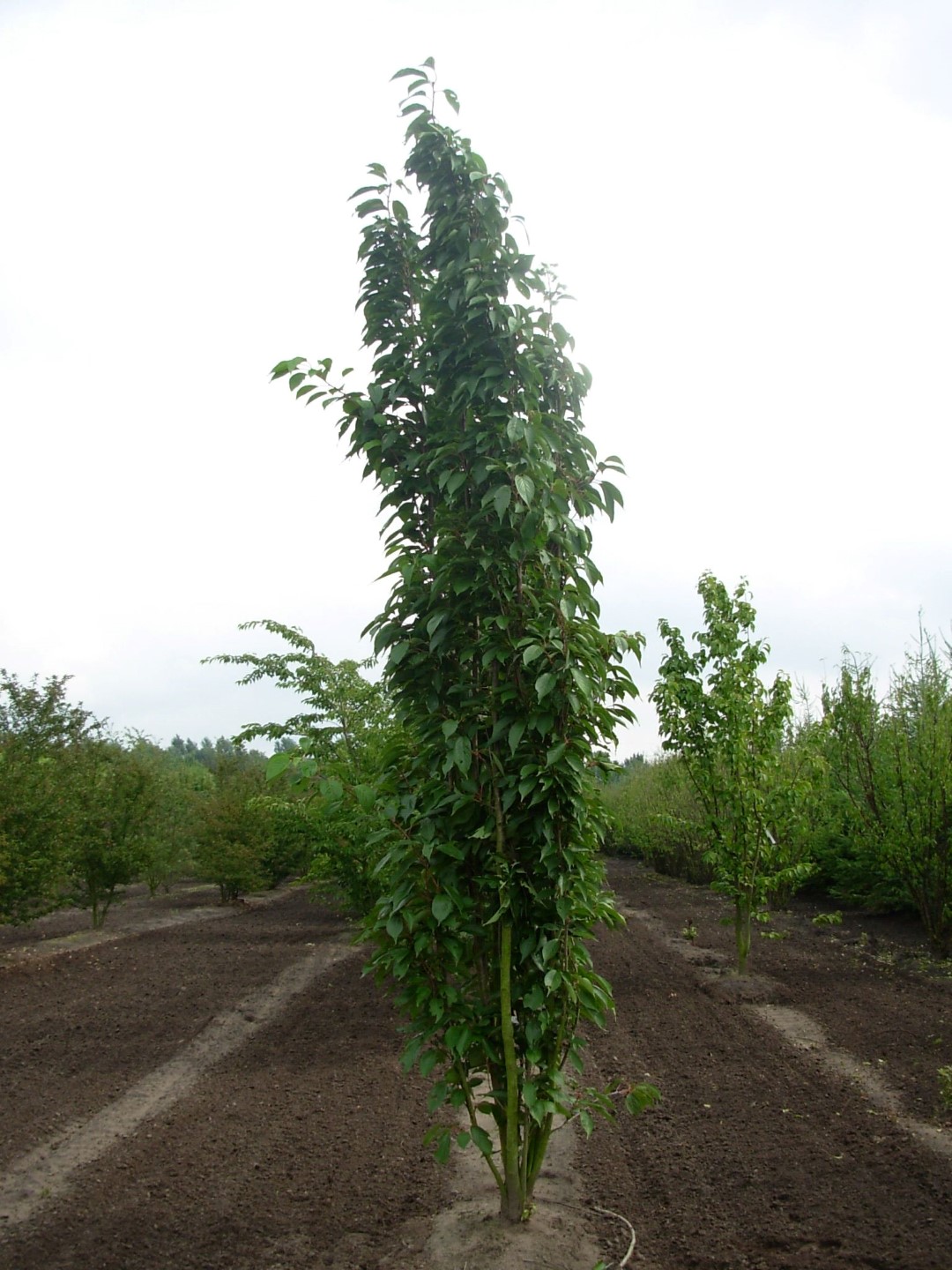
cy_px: 635
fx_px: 1393
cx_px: 476
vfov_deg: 49.0
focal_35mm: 38
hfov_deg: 37.7
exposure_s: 1/683
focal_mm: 6.3
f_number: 2.9
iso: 50
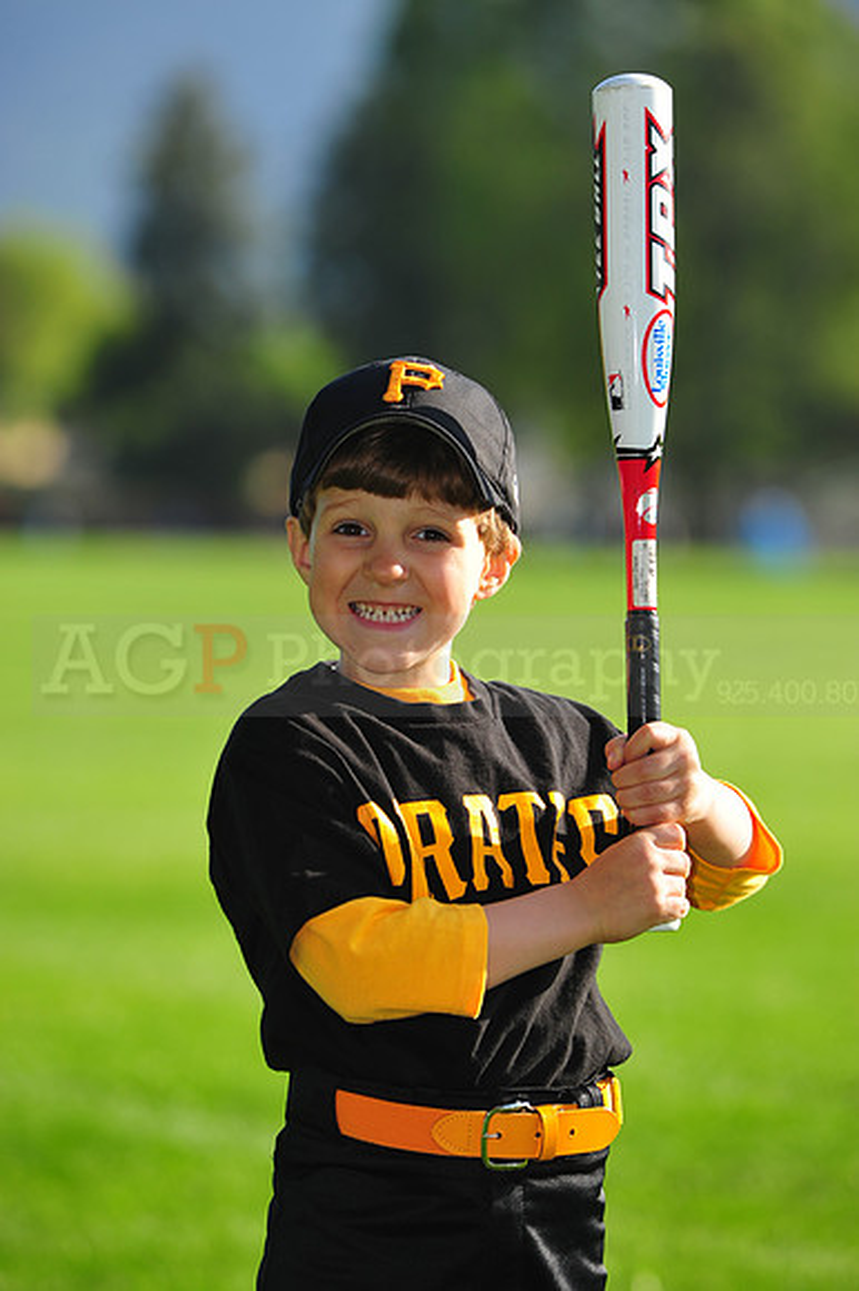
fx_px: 7166
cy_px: 646
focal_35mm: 200
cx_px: 430
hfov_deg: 6.9
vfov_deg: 10.3
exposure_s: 1/640
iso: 200
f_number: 5
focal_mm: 200
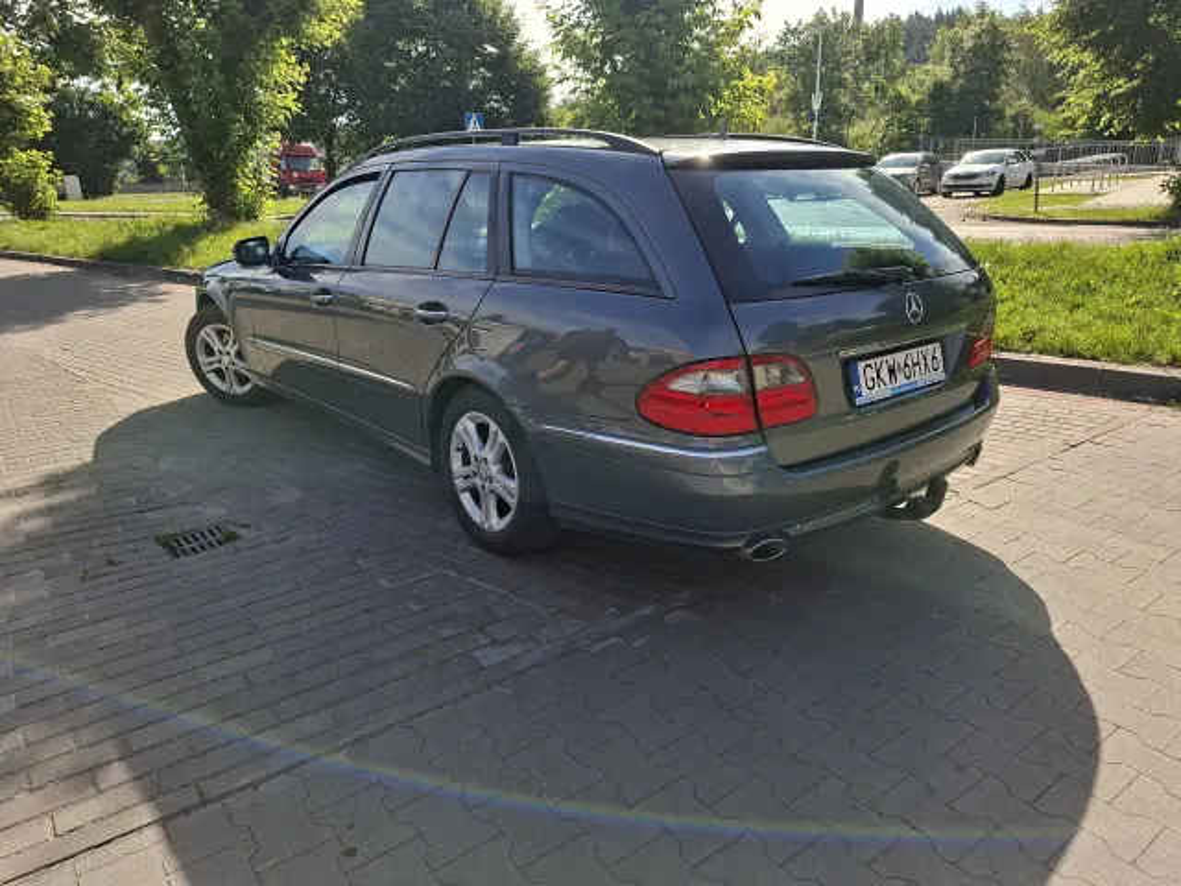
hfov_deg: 73.9
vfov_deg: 58.9
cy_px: 443
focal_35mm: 23
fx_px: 785
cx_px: 590
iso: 50
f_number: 1.8
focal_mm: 5.54
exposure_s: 1/1351
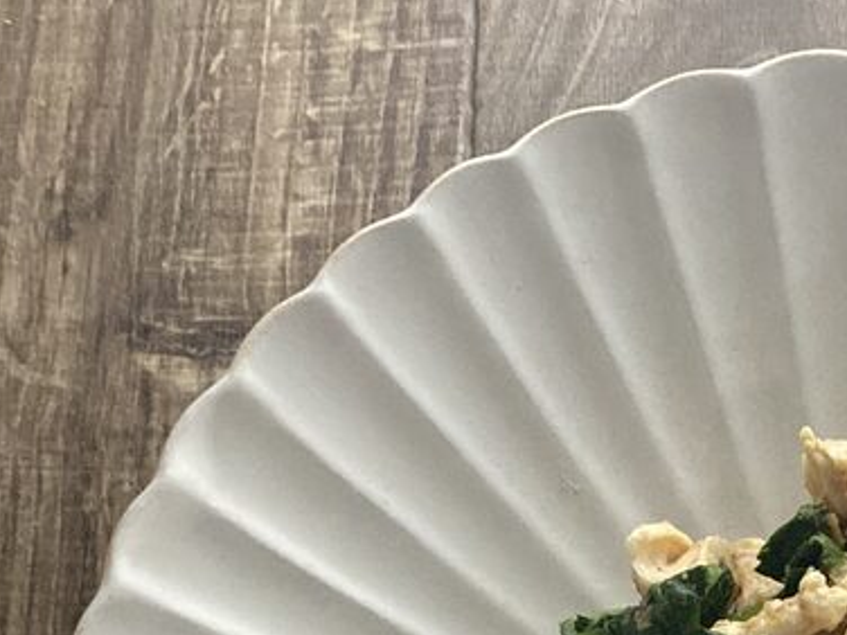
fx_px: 2031
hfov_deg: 23.5
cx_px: 559
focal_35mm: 83
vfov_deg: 16.6
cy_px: 860
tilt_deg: -72.1
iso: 500
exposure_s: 1/46
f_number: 1.8
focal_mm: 4.25
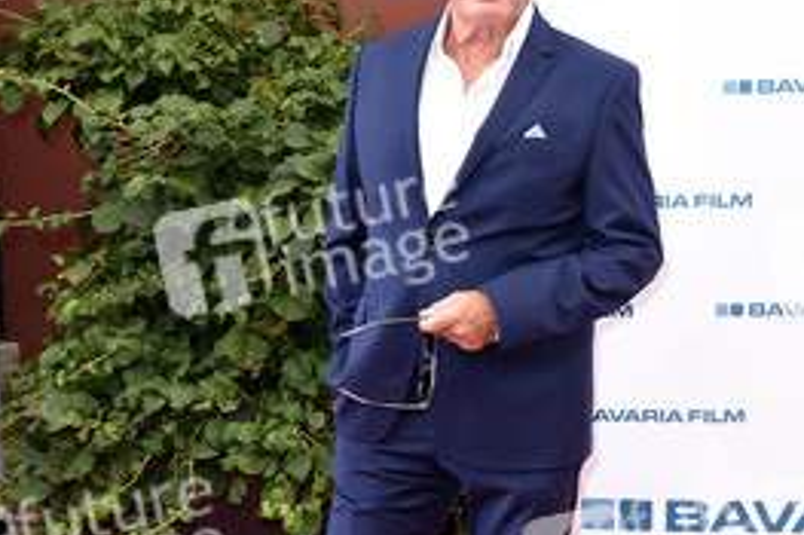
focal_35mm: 73
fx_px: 1629
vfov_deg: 18.5
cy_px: 397
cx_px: 400
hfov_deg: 27.7
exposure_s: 1/160
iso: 800
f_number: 6.3
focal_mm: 32
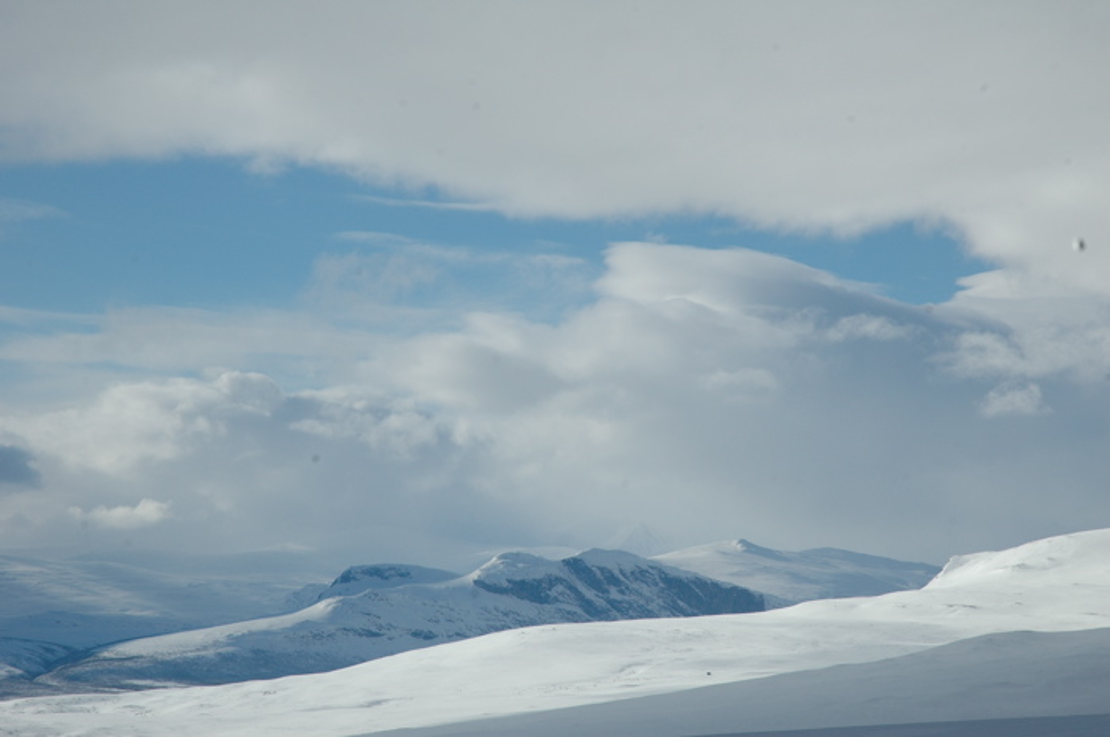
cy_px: 368
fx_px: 3234
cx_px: 555
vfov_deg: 13.0
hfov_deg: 19.5
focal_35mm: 105
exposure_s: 1/640
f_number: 13
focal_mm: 70
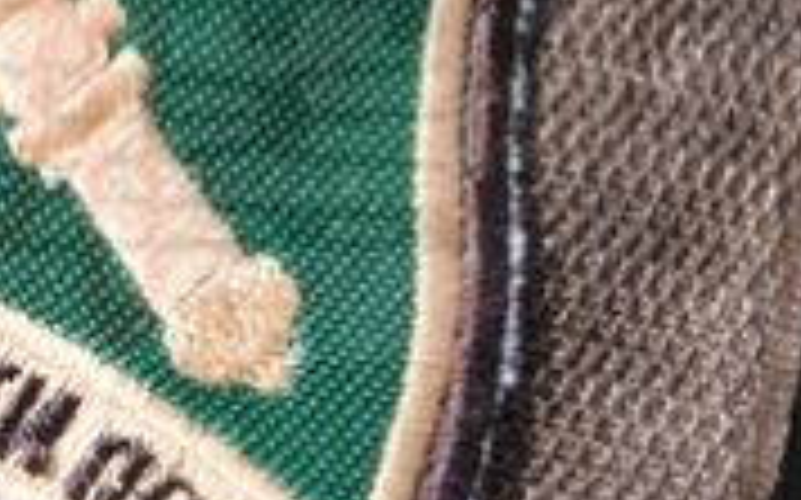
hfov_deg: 9.4
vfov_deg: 5.9
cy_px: 14
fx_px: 4865
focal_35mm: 223
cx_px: 14
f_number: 5.6
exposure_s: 1/750
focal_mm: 37.1
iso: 400
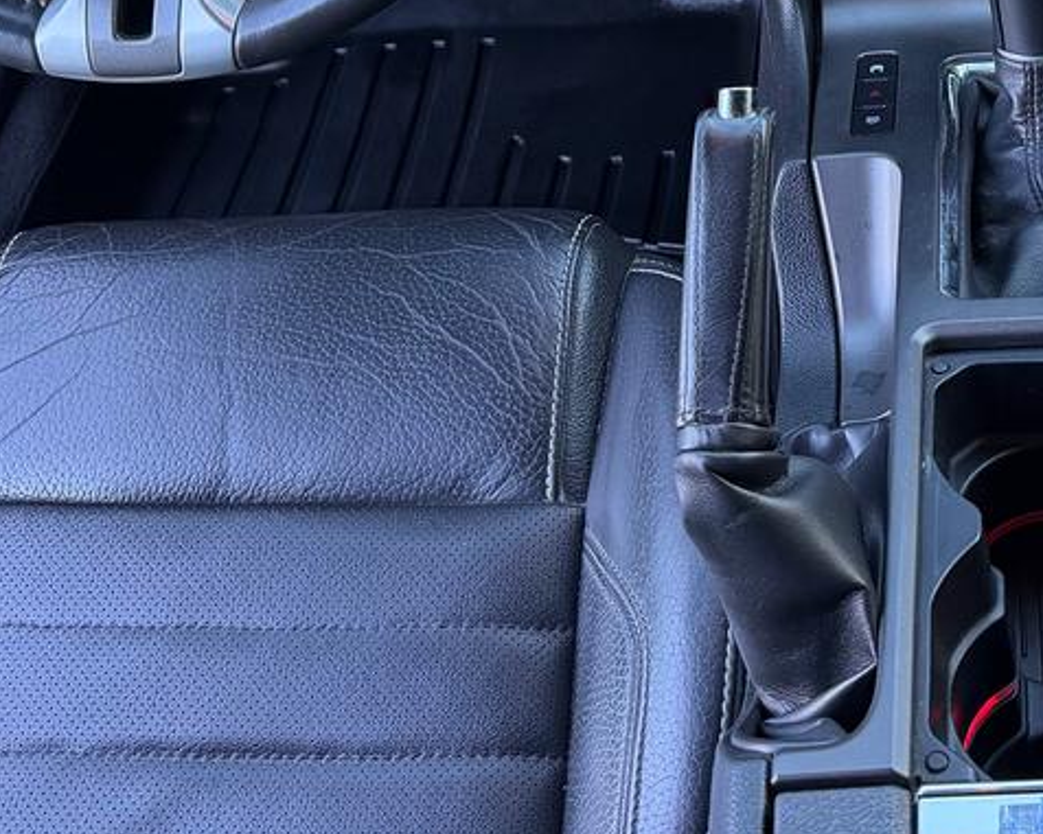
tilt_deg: -31.2
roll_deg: +2.3
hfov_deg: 28.6
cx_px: 975
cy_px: -193
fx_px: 1945
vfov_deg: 22.2
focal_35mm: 63
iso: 200
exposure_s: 1/121
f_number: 1.78
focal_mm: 6.76
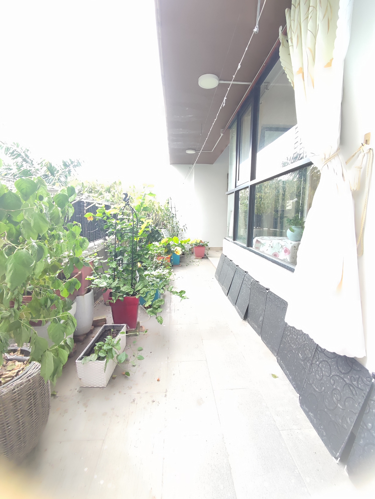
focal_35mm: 16
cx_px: 188
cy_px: 250
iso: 263
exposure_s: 1/100
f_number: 2.2
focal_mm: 1.65
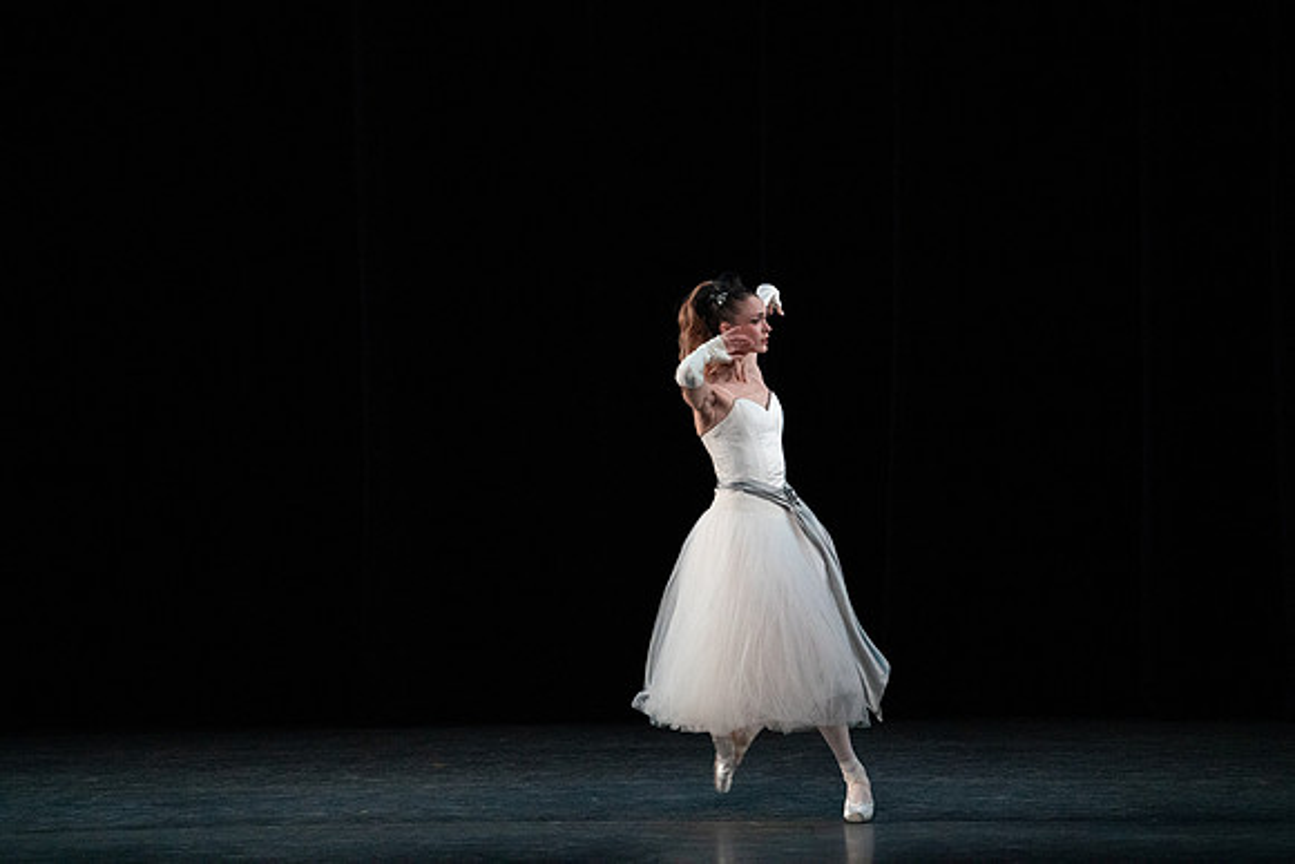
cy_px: 432
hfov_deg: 10.3
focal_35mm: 200
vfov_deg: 6.9
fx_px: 7196
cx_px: 648
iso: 16000
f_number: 5.6
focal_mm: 200
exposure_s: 1/400
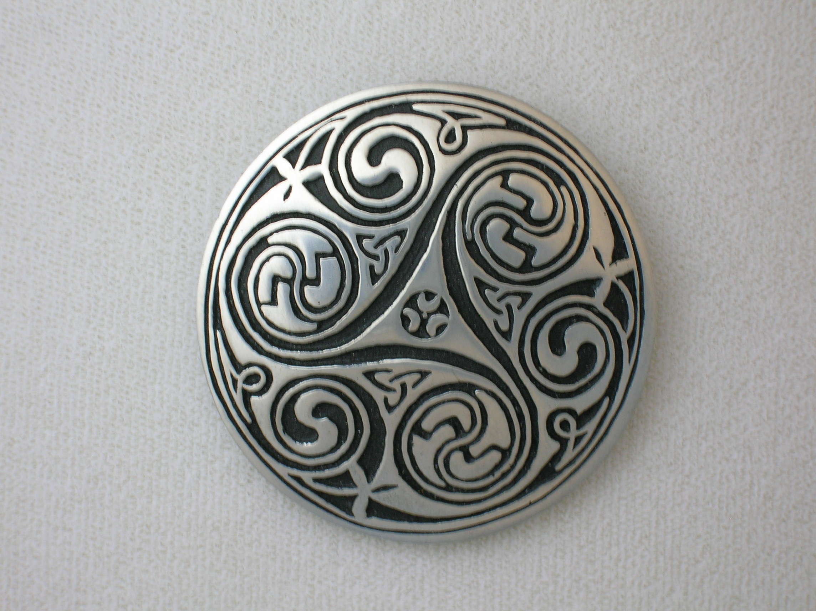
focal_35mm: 82
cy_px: 306
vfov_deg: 18.0
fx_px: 1931
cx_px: 408
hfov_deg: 23.9
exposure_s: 1/4.1
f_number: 4.3
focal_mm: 13.6
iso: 50
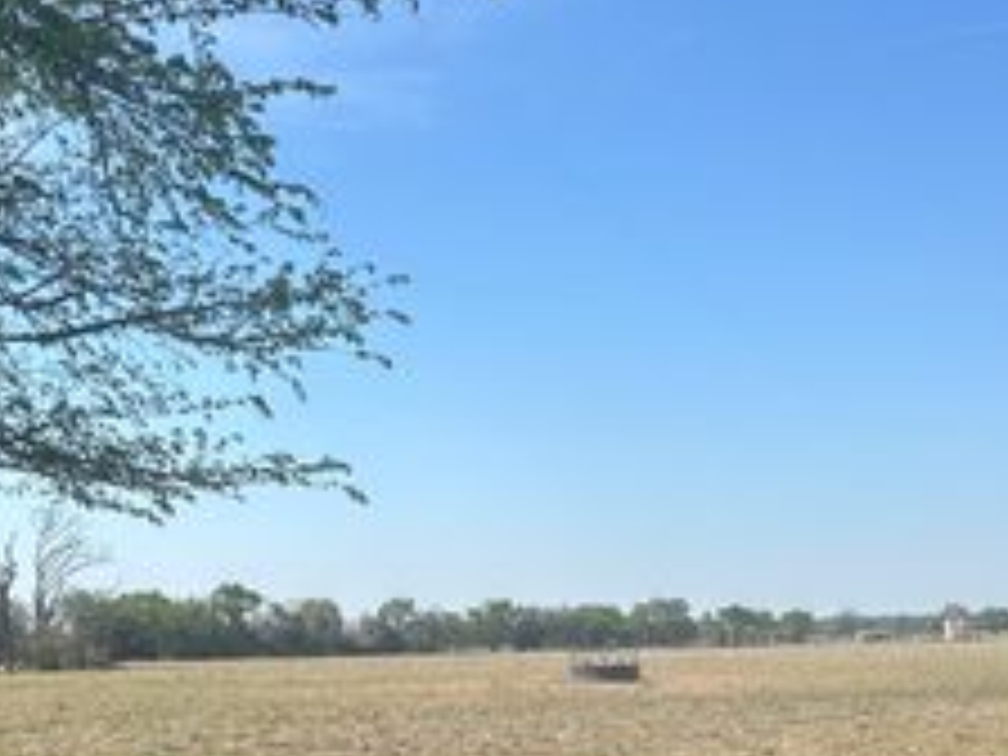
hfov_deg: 33.1
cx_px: 608
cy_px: 650
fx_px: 1689
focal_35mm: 58
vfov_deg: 24.6
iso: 50
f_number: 1.5
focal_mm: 5.7
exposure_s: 1/3831
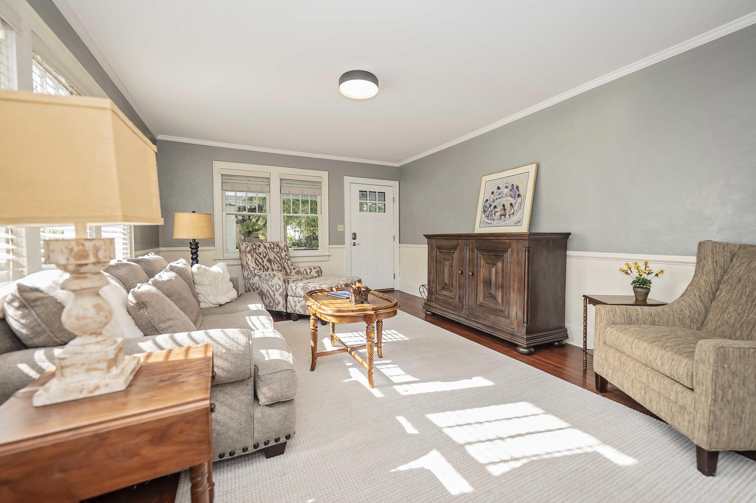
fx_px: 304
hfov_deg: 102.3
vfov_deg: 79.1
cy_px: 252
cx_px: 378
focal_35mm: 14
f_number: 2.8
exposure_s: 1/200
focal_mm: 14.5
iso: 125
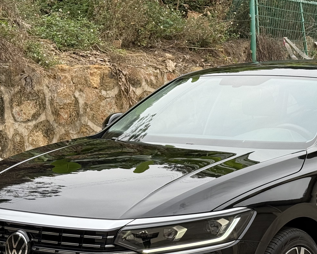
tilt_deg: -5.2
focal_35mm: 97
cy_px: 160
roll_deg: -1.0
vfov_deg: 15.8
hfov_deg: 19.7
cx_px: 221
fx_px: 910
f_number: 1.78
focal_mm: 6.76
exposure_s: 1/469
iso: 80
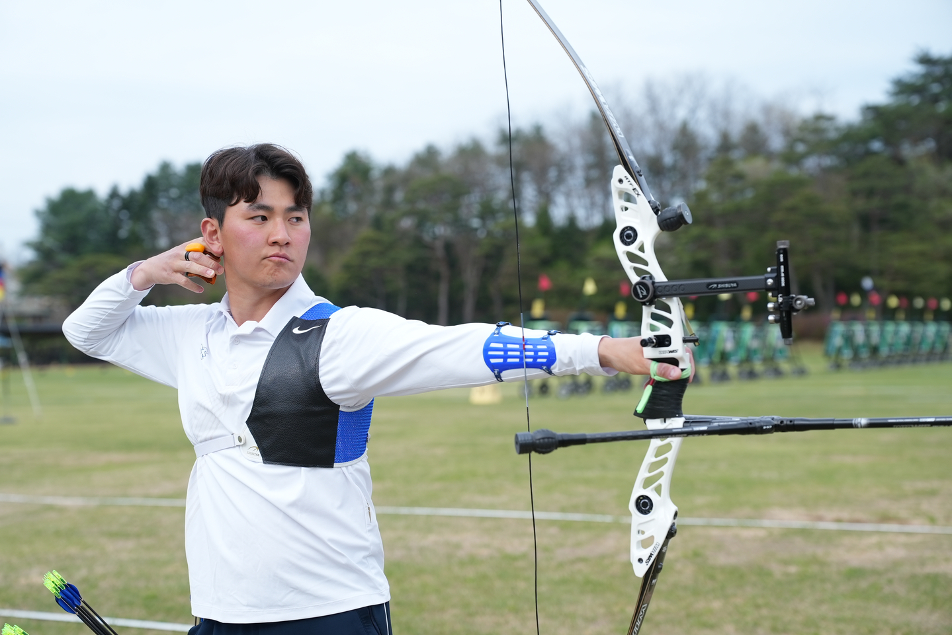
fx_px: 1667
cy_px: 318
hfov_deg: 31.9
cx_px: 476
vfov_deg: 21.6
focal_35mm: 63
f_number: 3.2
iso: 400
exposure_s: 1/2000
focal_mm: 63
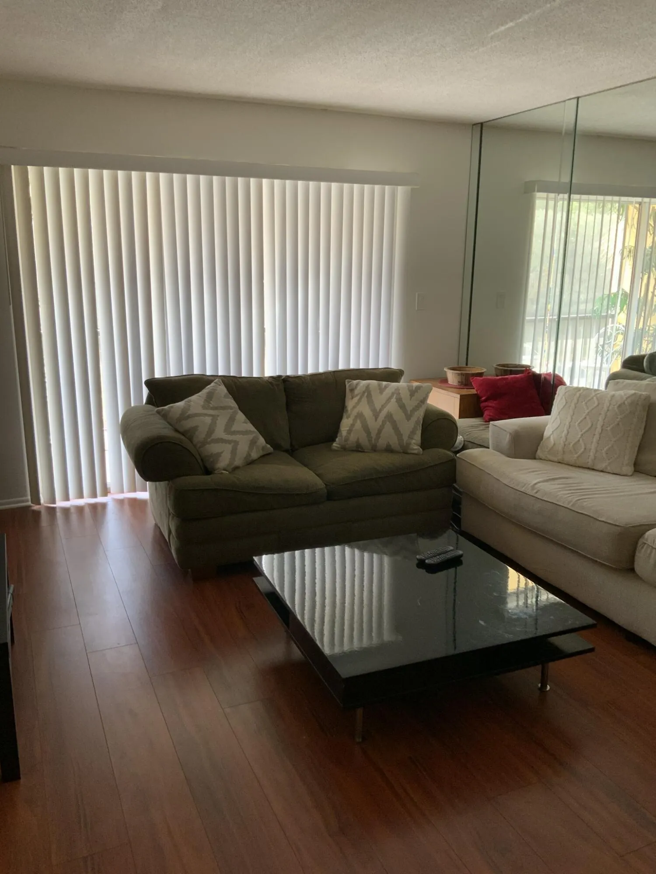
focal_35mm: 29
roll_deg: -0.3
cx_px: 328
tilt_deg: -14.8
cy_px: 437
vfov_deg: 61.7
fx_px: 733
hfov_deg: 48.2
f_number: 1.8
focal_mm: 3
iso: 64
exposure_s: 1/60
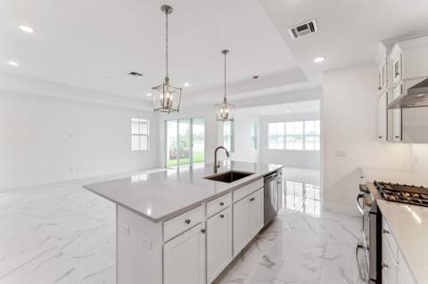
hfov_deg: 104.3
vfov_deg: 81.1
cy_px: 142
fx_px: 166
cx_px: 214
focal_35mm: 14
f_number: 8
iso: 160
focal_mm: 14
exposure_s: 1/10
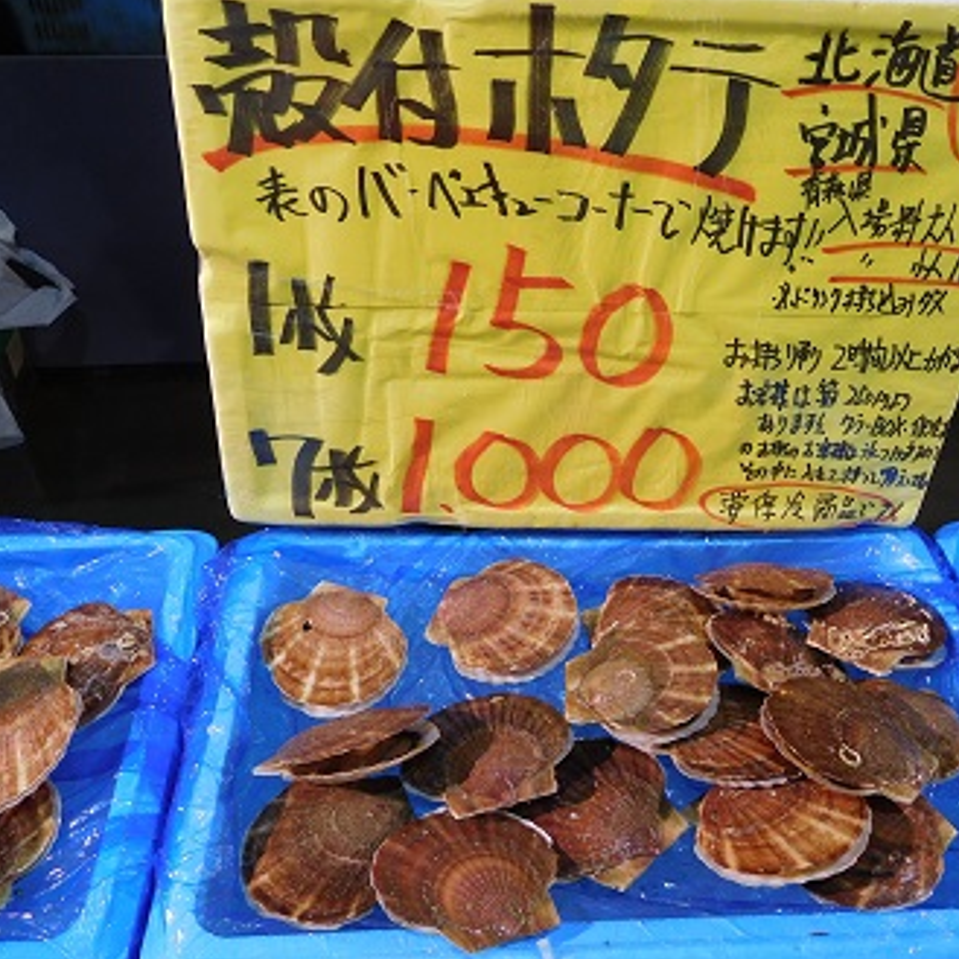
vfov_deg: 52.5
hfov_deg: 52.5
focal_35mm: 31
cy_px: 466
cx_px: 520
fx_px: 972
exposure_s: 1/30
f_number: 3.4
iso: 125
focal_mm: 4.5
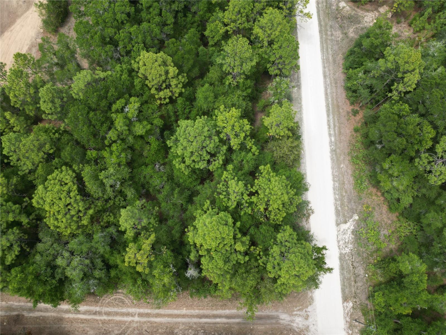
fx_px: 309
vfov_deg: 56.8
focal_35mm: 24
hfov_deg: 71.6
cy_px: 168
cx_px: 223
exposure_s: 1/2000
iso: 150
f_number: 1.7
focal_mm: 6.72
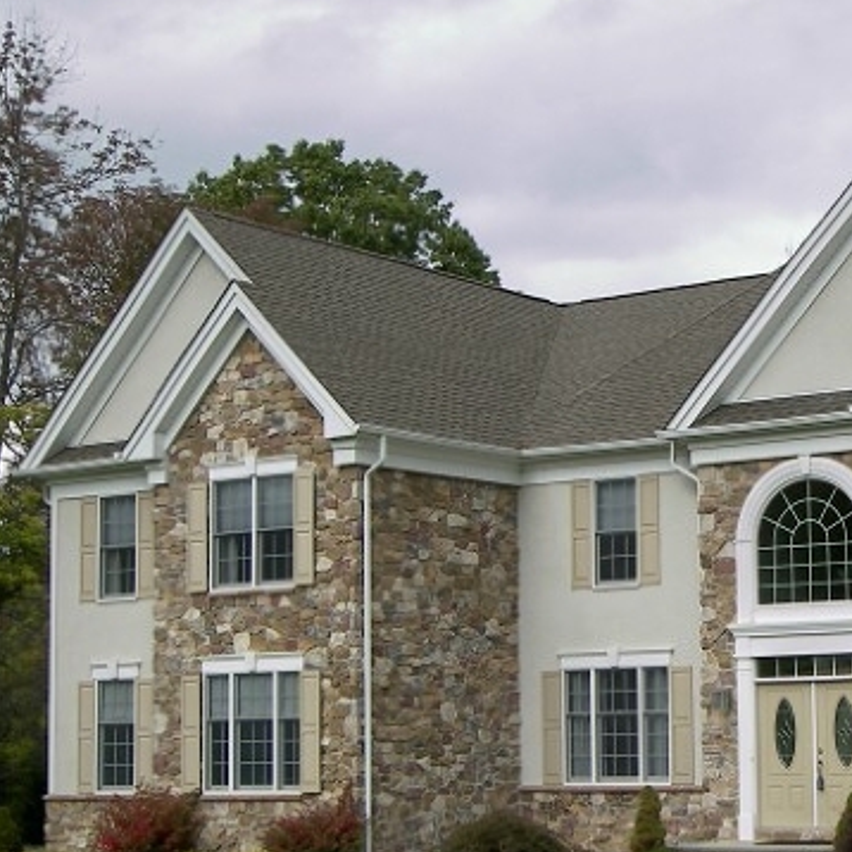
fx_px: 2256
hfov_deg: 20.8
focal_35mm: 81
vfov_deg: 21.3
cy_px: 528
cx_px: 816
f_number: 3.2
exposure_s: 1/400
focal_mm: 8.7
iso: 50
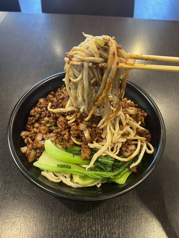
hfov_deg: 53.1
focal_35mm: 26
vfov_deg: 67.3
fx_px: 179
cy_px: 119
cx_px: 90
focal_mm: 5.7
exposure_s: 1/60
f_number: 1.5
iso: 400
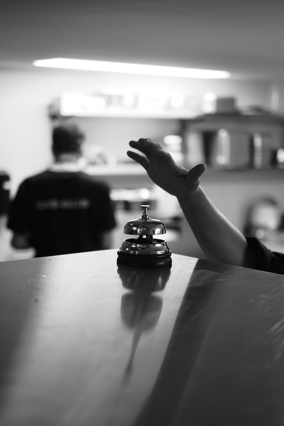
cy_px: 236
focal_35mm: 61
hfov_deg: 22.3
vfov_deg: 32.9
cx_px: 148
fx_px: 722
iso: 500
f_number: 1.4
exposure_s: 1/60
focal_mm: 35
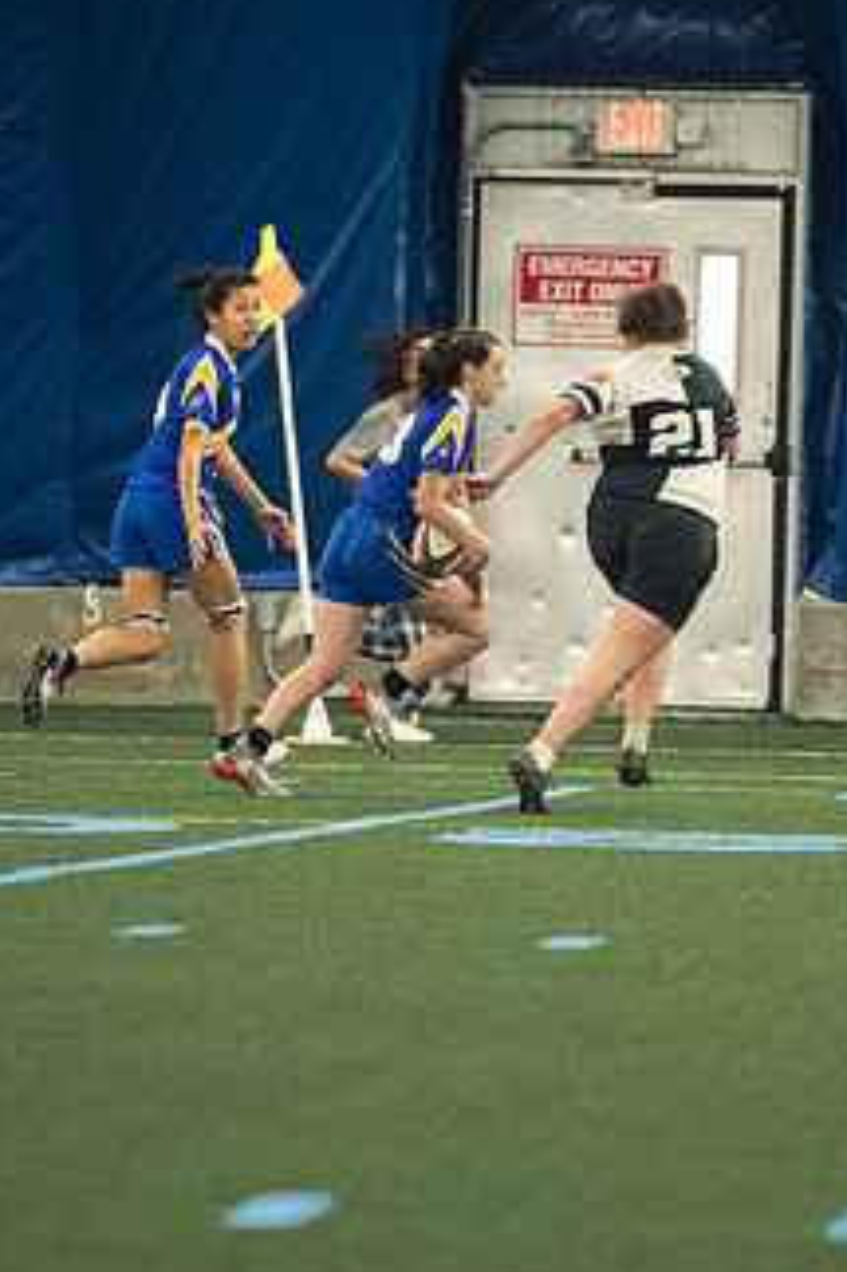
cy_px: 669
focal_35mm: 539
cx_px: 496
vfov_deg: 3.8
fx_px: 19041
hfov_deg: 2.5
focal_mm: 200
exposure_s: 1/500
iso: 10000
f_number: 2.8
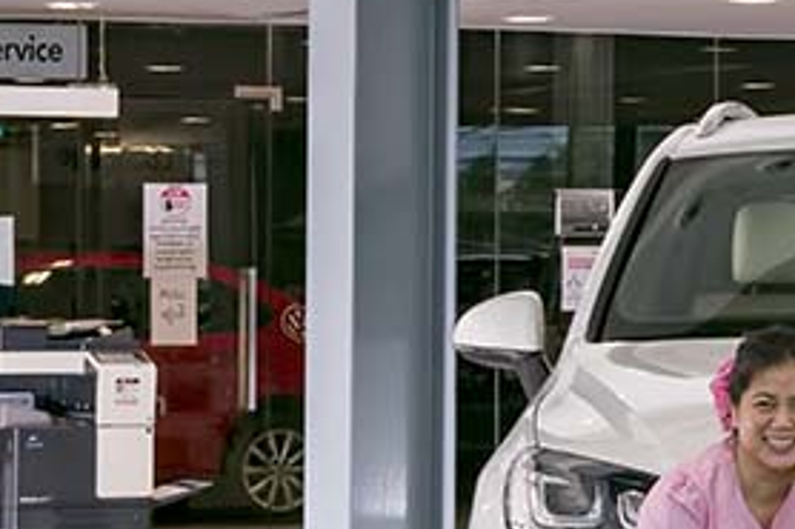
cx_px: 935
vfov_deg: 8.6
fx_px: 3509
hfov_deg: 12.6
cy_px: 509
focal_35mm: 159
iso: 2000
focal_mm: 46
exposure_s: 1/250
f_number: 9
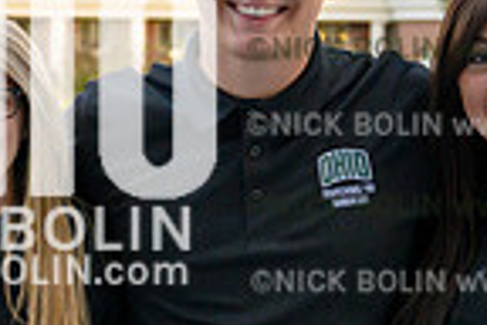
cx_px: -24
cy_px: 127
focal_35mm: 165
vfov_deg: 8.3
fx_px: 2232
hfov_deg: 12.3
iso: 2000
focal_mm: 41
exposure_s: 1/1250
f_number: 4
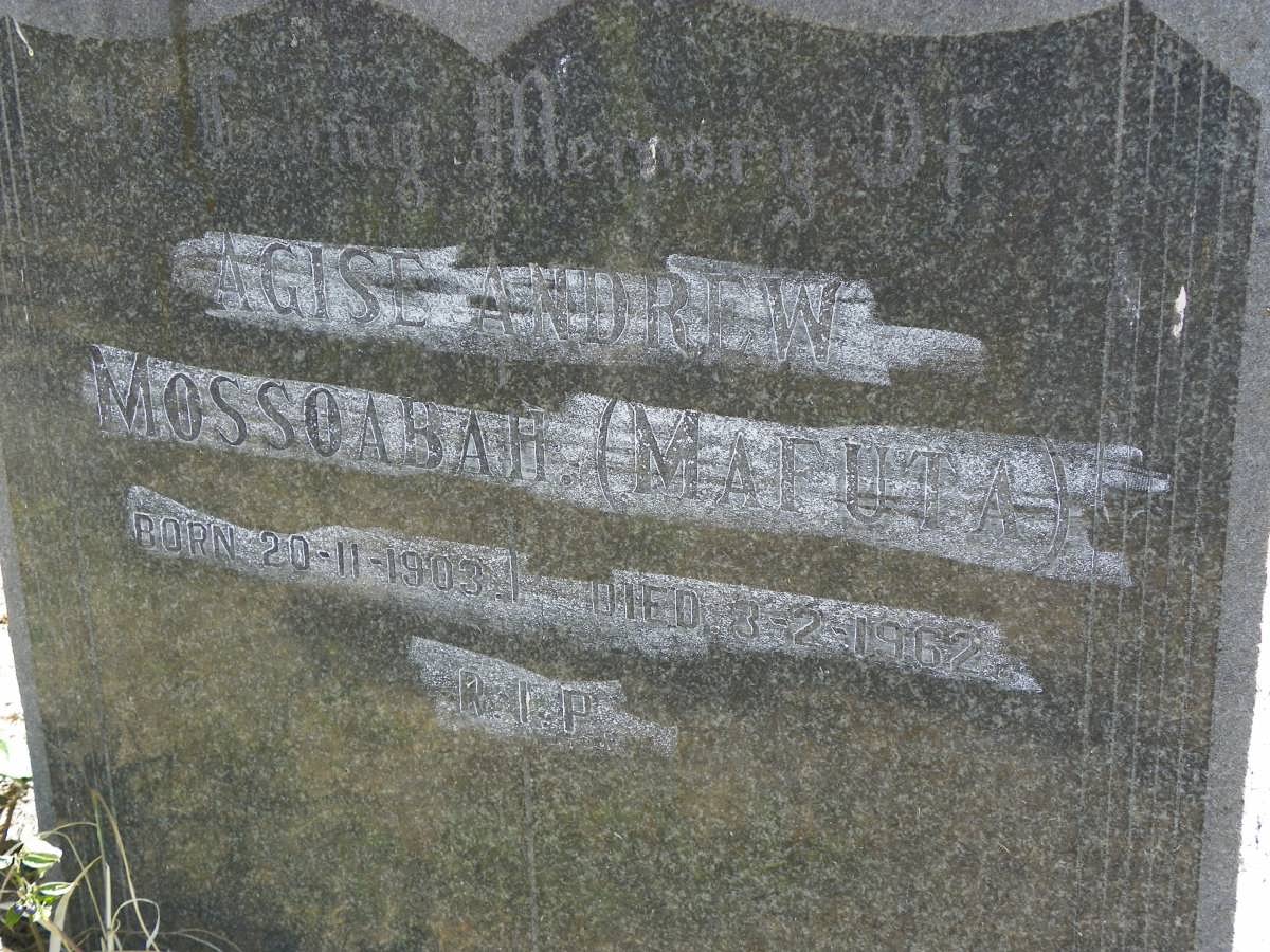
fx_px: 1834
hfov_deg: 38.2
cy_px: 476
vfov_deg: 29.1
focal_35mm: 50
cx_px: 635
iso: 64
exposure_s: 1/50
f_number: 3.5
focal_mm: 8.9
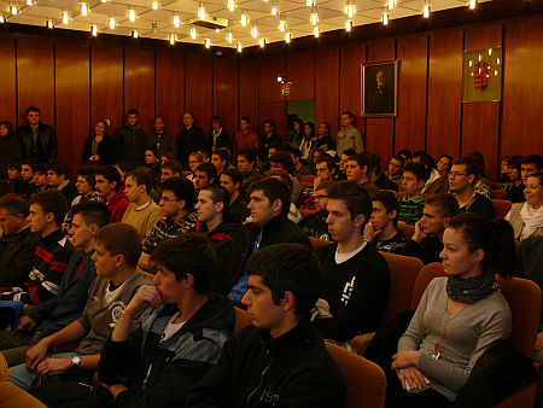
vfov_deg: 38.7
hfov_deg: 50.1
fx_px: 581
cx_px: 272
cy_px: 204
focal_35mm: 37
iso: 100
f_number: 4
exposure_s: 1/30
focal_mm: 7.9
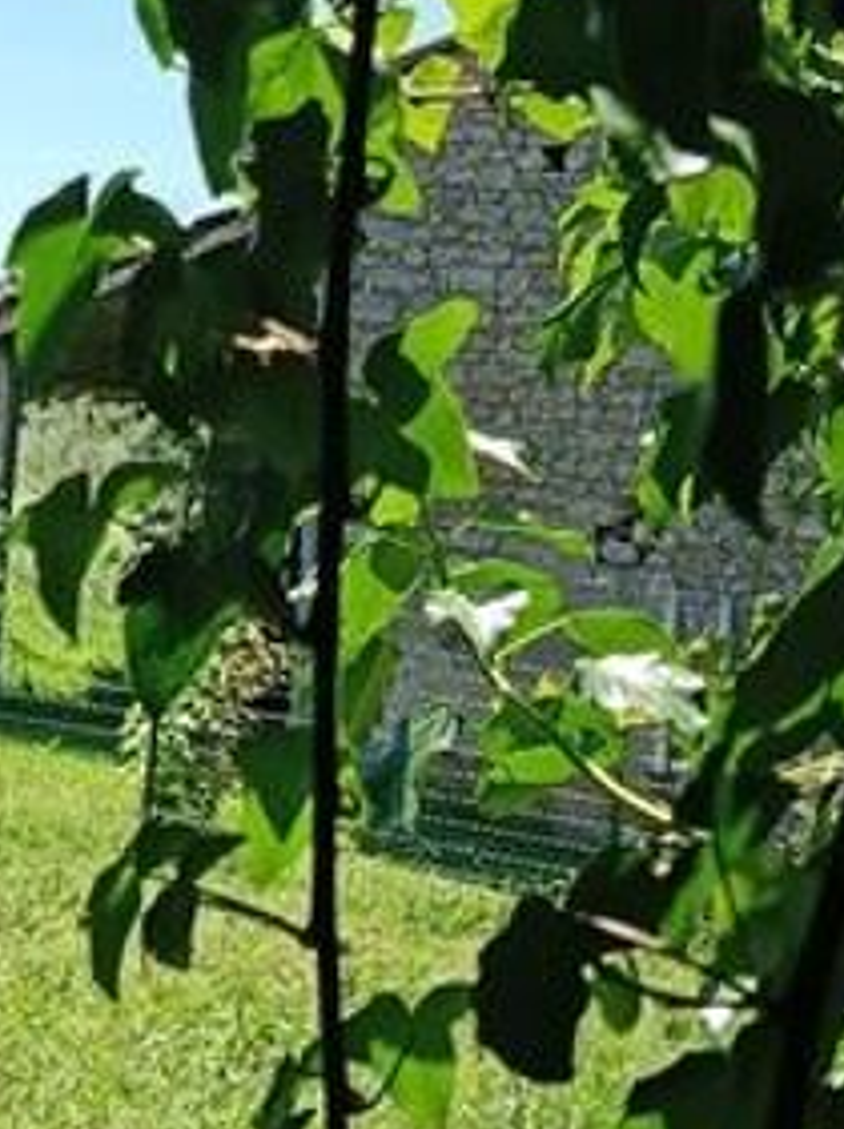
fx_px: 3715
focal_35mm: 114
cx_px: -406
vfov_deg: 17.2
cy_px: 890
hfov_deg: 12.4
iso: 100
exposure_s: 1/468
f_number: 1.75
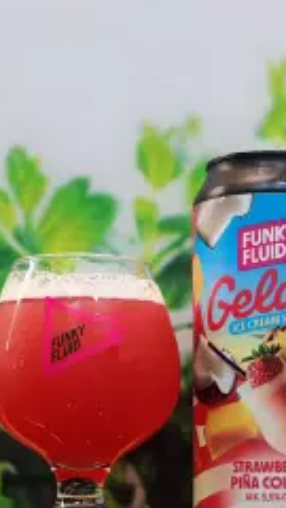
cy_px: 398
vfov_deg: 24.1
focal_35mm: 87
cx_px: 174
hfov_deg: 13.9
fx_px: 1173
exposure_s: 1/100
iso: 1207
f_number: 1.9
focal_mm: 7.1
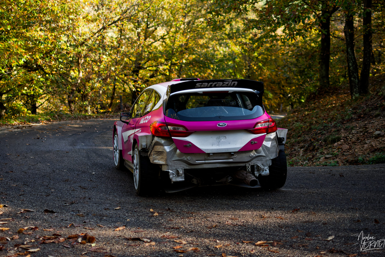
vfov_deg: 24.0
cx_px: 188
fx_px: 605
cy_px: 119
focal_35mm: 57
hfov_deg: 35.3
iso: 1400
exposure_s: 1/6400
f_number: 1.8
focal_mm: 35
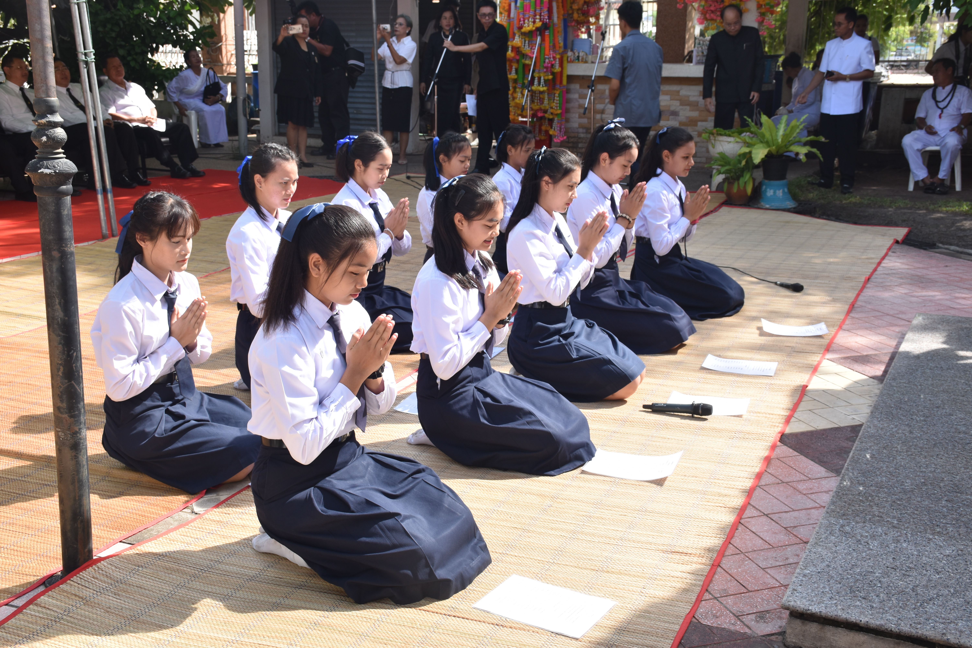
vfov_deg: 33.0
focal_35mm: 40
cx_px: 486
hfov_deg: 47.9
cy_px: 324
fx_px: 1093
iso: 200
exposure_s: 1/250
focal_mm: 27
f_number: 8
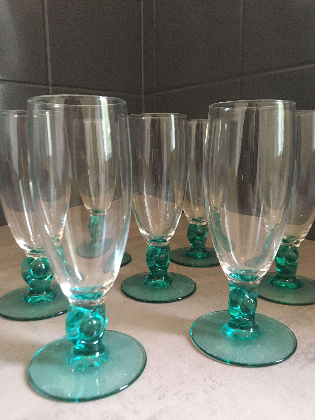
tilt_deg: -11.2
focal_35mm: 29
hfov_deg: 48.2
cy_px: 210
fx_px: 352
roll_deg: +0.4
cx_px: 158
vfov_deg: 61.7
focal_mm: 4.15
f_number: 2.2
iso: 200
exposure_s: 1/25
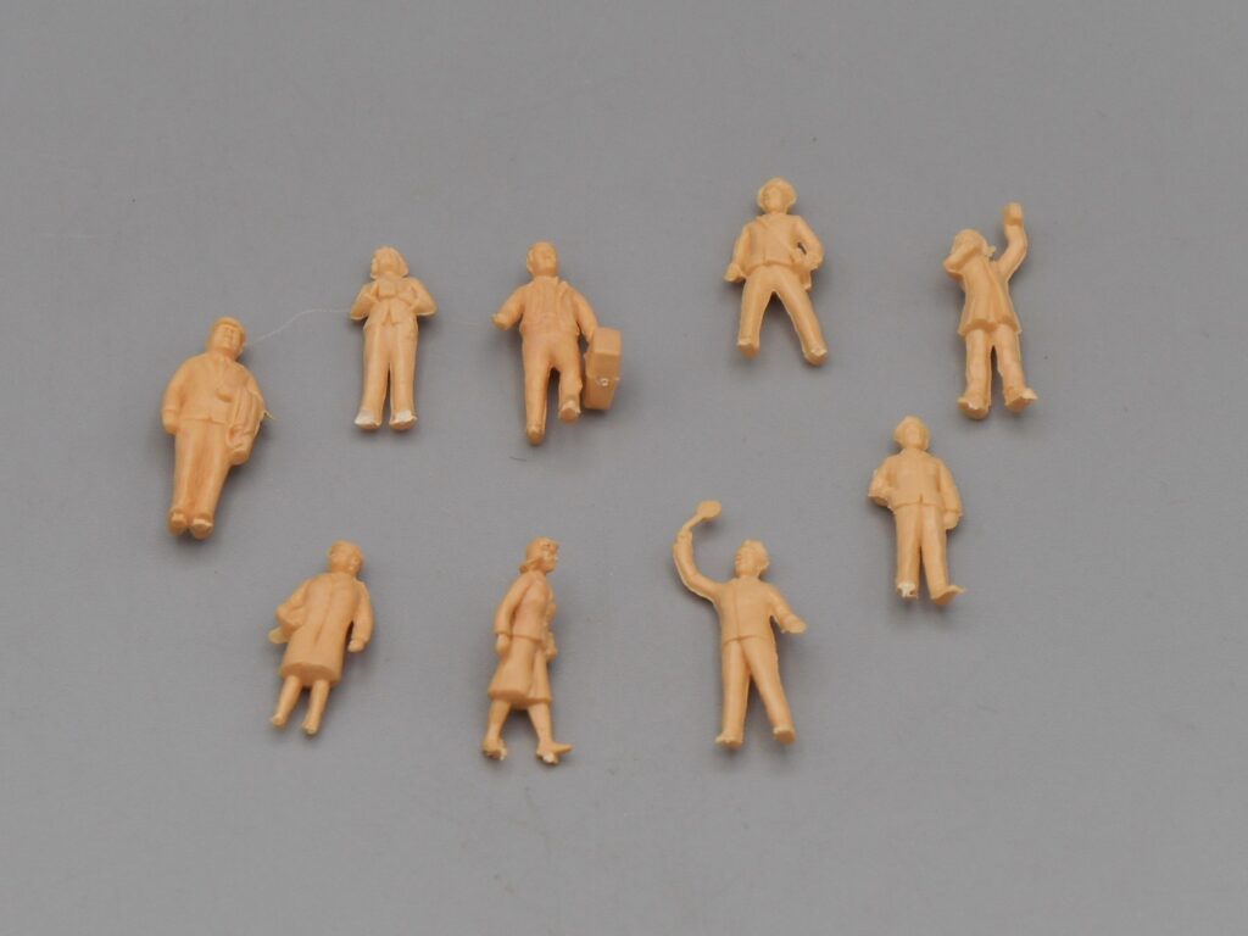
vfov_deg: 14.1
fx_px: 3786
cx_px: 624
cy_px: 468
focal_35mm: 105
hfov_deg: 18.7
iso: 80
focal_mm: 18.8
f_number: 5.1
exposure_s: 1/100
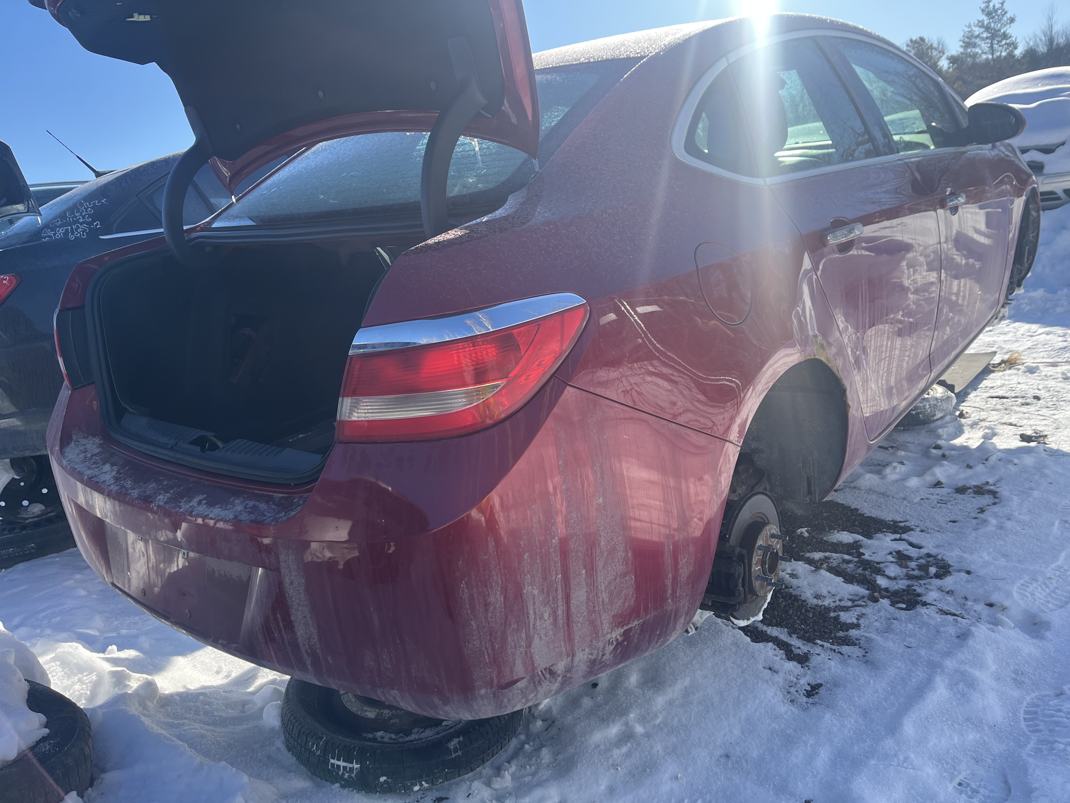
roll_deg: +9.9
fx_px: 804
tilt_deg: -12.0
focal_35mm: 26
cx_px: 535
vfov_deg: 53.1
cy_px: 402
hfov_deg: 67.3
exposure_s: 1/1517
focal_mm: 5.1
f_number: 1.6
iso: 50
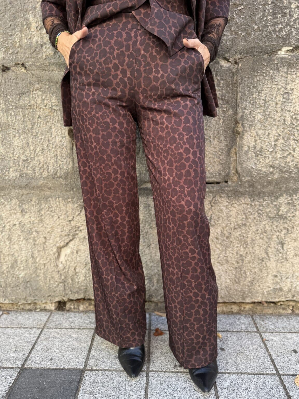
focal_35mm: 24
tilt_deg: -11.9
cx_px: 150
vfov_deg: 71.6
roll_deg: +2.2
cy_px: 200
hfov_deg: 56.8
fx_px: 276
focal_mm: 6.76
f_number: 1.78
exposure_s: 1/274
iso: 64
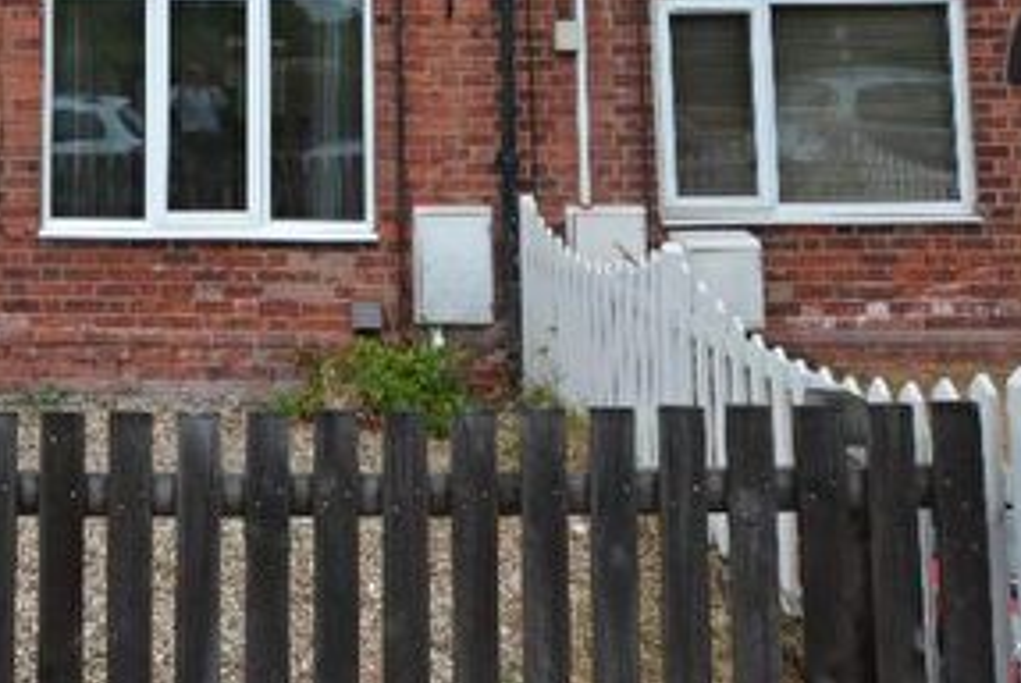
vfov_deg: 30.0
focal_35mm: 40
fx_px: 1142
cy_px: -62
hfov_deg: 44.7
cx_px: 146
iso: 200
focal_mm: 11
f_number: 6.3
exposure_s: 1/160
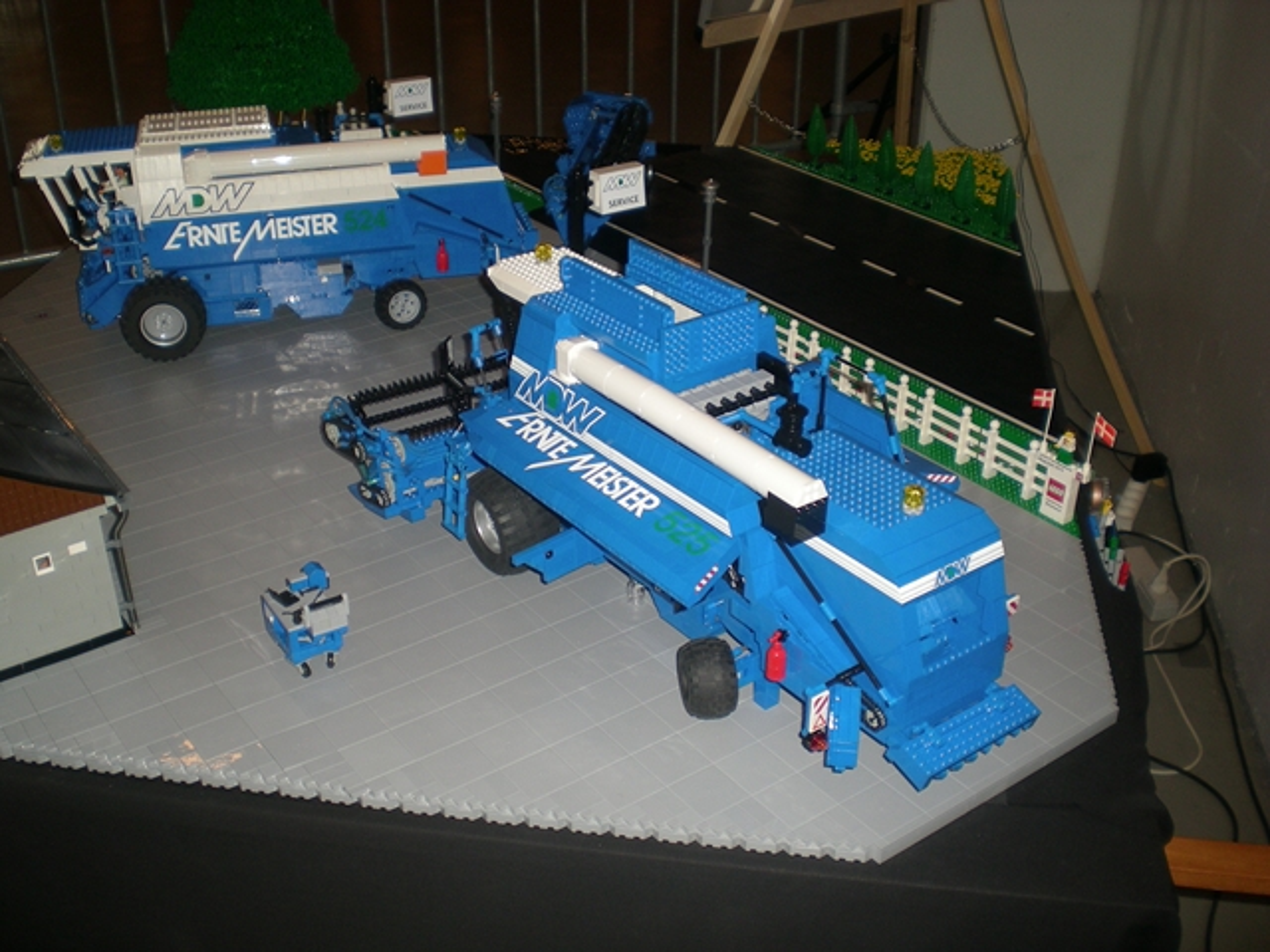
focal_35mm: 38
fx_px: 1394
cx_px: 635
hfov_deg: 49.0
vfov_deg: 37.7
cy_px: 476
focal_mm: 6.3
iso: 77
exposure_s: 1/60
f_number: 3.1
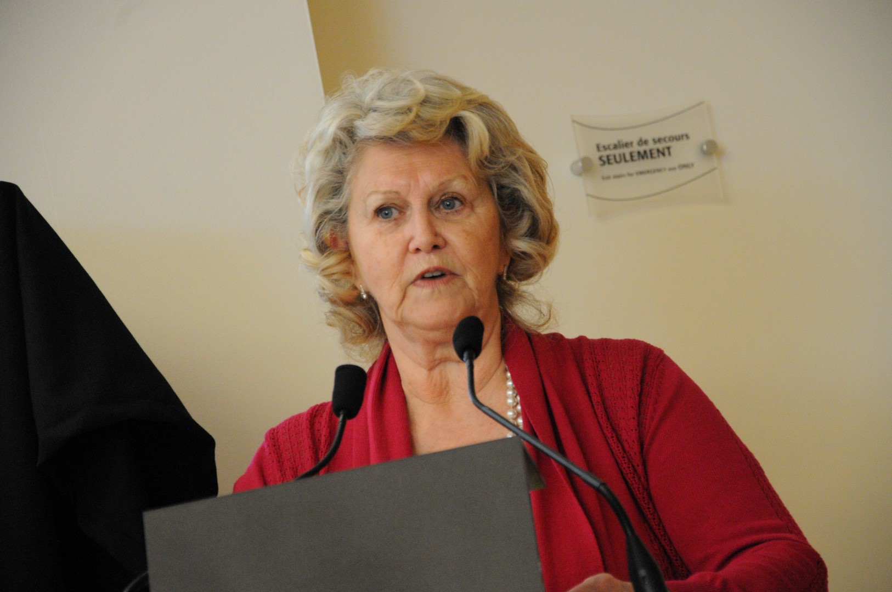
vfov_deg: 8.7
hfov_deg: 13.1
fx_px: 3898
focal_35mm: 158
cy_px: 296
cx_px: 446
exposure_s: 1/30
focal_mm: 105
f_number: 5.6
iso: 2200
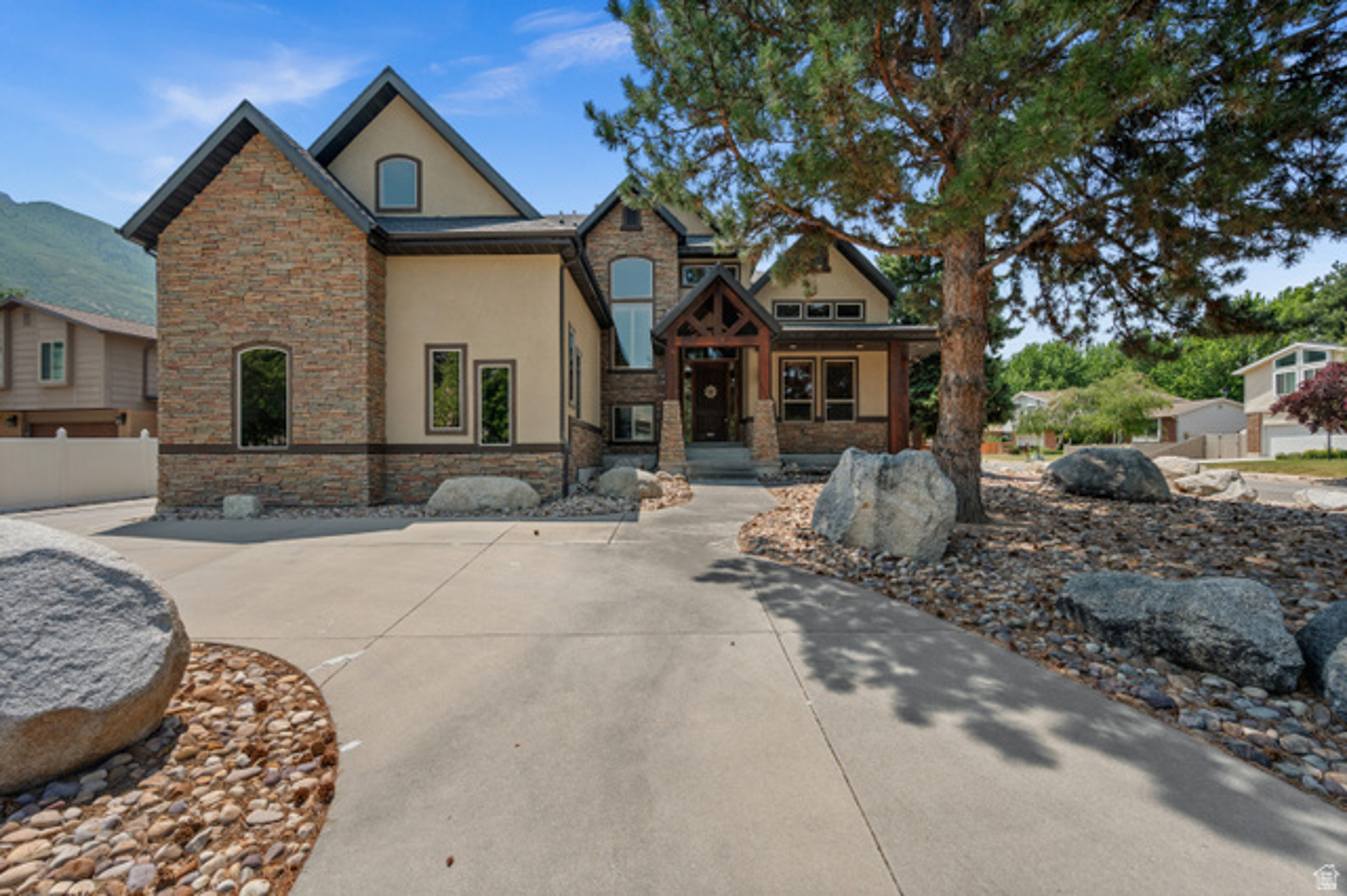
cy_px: 448
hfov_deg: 104.3
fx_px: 524
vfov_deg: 81.1
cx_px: 674
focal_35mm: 14
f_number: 7.1
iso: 500
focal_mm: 14
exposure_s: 1/1250
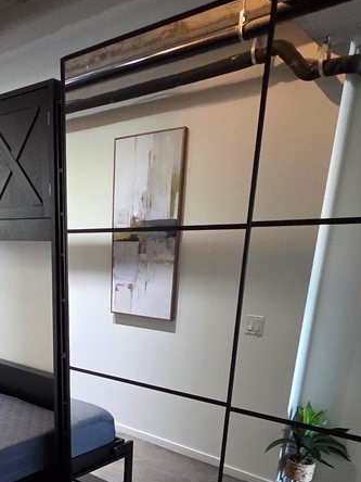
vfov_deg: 52.4
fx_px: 417
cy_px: 437
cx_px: 104
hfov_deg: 45.6
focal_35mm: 30
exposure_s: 1/60
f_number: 2.2
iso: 1250
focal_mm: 2.2
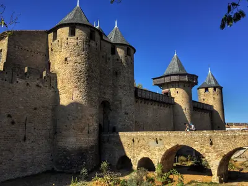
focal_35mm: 29
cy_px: 93
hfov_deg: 61.7
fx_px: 208
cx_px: 124
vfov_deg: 48.2
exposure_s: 1/1199
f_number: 2.2
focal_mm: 4.15
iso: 32
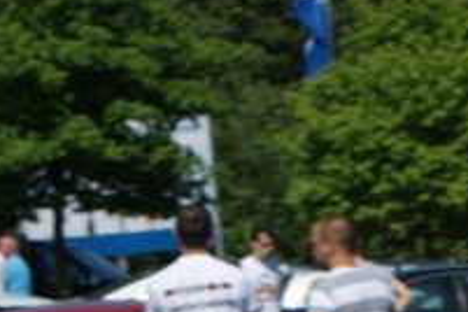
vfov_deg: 3.2
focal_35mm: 420
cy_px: 763
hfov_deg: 4.9
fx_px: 5454
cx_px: 503
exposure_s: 1/320
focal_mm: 55
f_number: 9
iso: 100
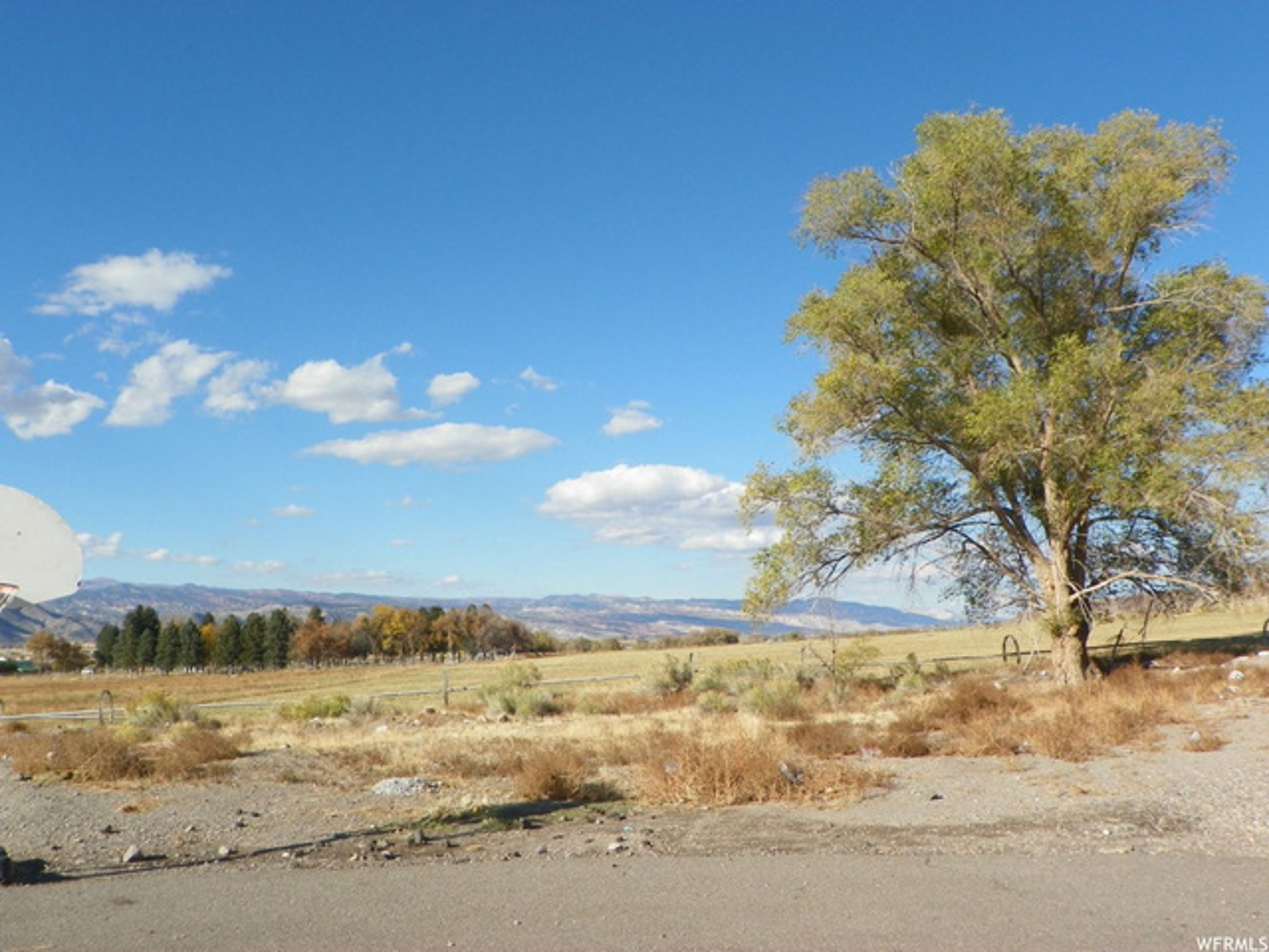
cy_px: 476
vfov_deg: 44.2
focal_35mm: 32
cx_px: 634
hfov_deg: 56.8
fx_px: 1173
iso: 64
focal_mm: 5.7
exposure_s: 1/250
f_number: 5.6
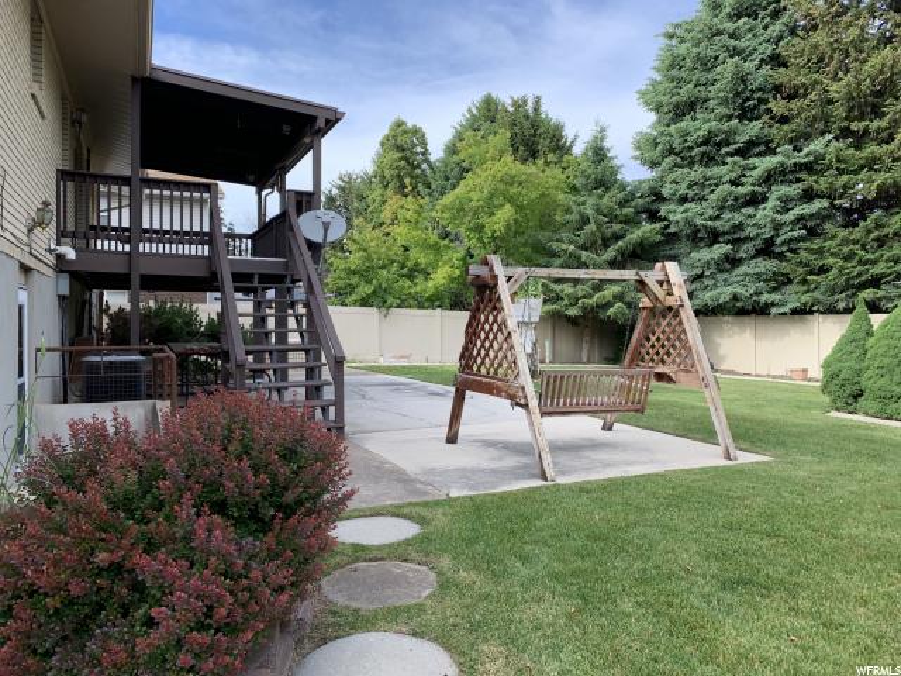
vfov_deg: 53.1
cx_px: 450
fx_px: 677
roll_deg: +0.2
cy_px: 338
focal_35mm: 26
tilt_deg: -0.1
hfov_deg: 67.3
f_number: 1.8
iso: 25
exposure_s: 1/384
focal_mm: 4.25
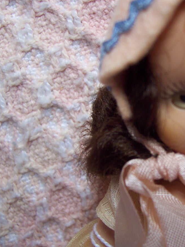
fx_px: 356
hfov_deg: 28.3
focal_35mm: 50
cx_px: 156
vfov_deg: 38.2
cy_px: 123
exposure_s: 1/45
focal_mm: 5.6
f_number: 2.8
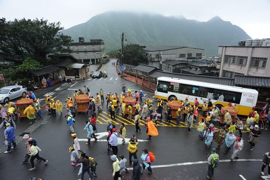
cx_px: 135
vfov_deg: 61.9
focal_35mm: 20
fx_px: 150
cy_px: 90
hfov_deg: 84.0
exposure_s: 1/80
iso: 1600
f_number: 9
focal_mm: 20
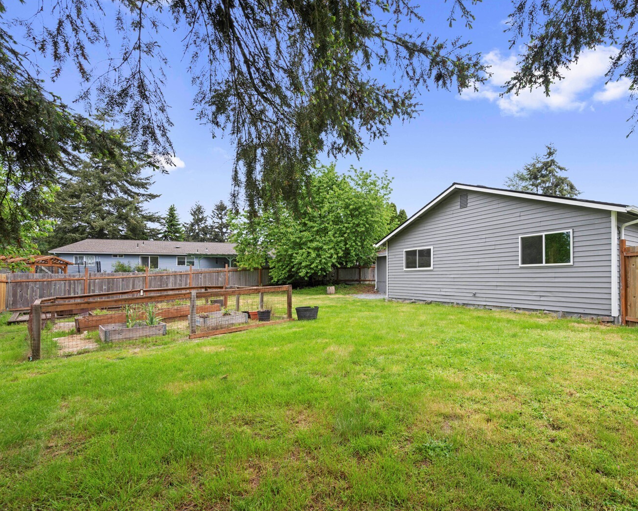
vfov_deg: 76.9
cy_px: 272
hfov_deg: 87.9
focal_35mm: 17
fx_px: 321
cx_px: 399
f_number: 8
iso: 200
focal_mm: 14
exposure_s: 1/80
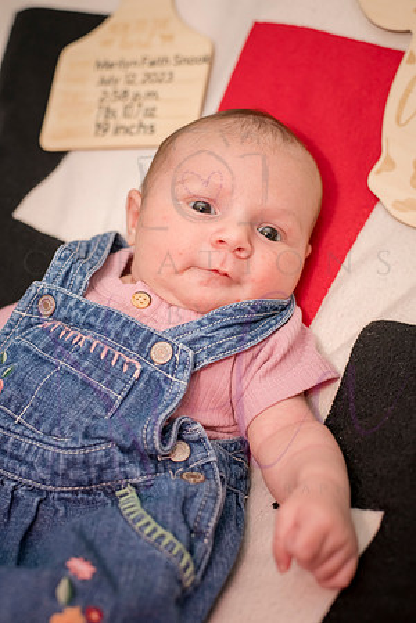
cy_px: 312
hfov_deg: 27.0
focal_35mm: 50
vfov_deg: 39.6
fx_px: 867
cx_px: 208
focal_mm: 50
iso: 800
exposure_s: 1/250
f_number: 4
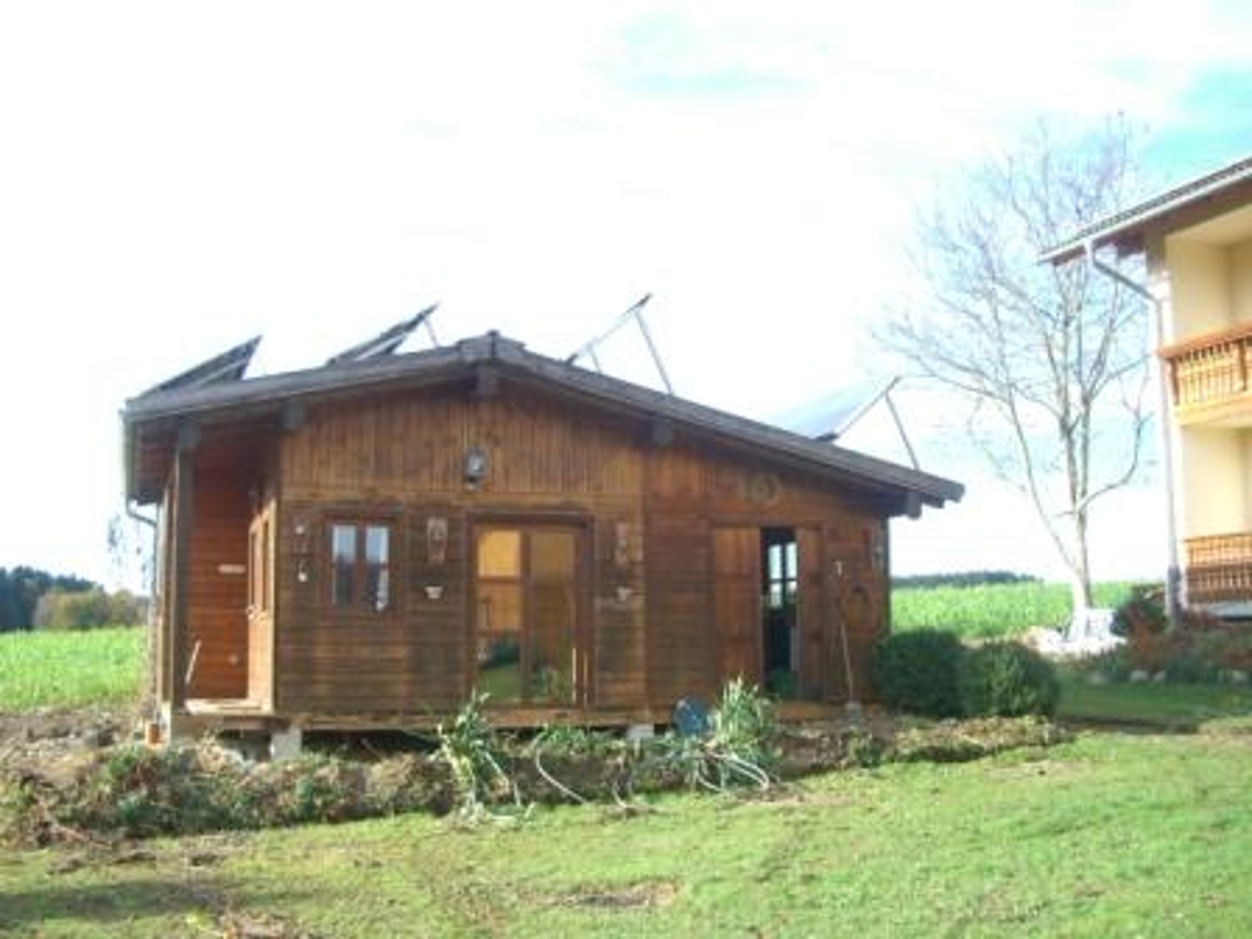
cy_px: 470
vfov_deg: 37.7
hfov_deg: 49.0
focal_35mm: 38
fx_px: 1374
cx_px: 626
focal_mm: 7.9
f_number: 2.8
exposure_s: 1/200
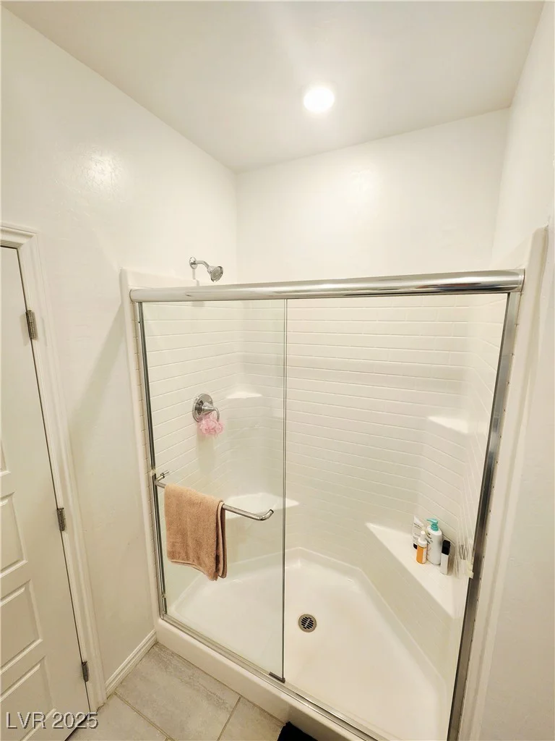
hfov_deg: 89.9
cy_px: 370
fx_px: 278
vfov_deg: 106.2
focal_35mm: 13
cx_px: 278
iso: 100
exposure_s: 1/60.2
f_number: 2.2
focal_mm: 2.2
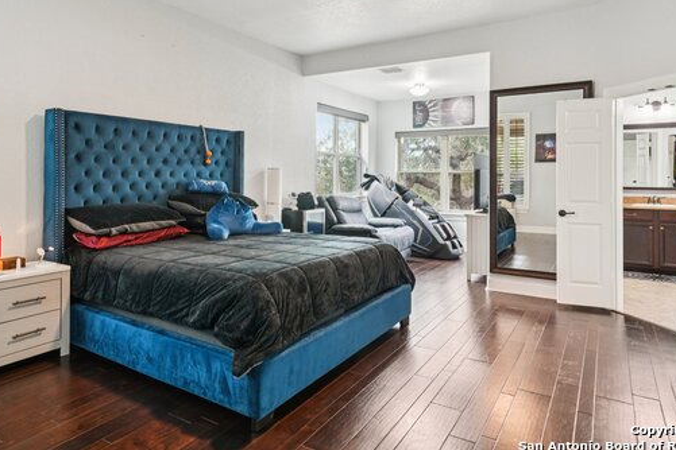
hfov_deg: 75.9
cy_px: 166
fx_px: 432
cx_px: 306
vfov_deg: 54.4
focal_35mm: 23
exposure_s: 1/6
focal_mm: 18
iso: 800
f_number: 9
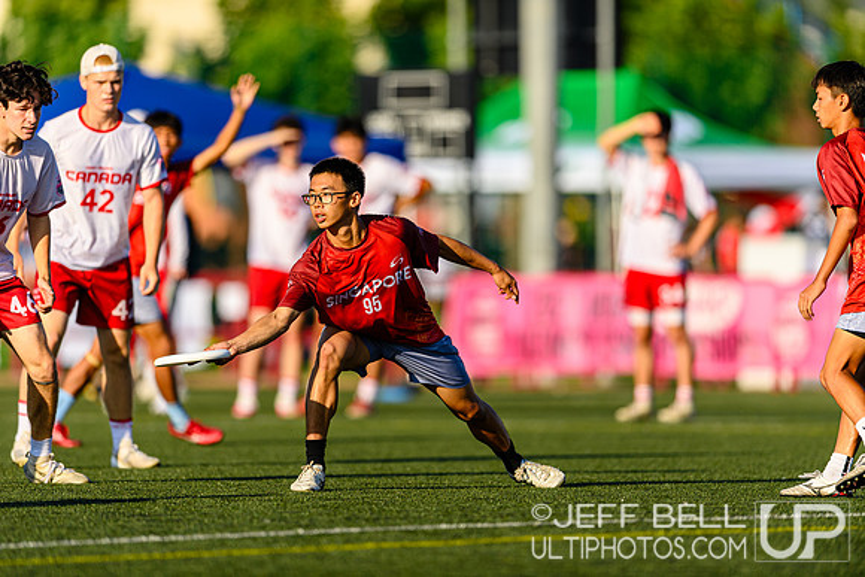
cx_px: 432
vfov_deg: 3.4
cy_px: 288
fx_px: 9613
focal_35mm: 400
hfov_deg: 5.2
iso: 100
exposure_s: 1/1250
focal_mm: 400
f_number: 3.2
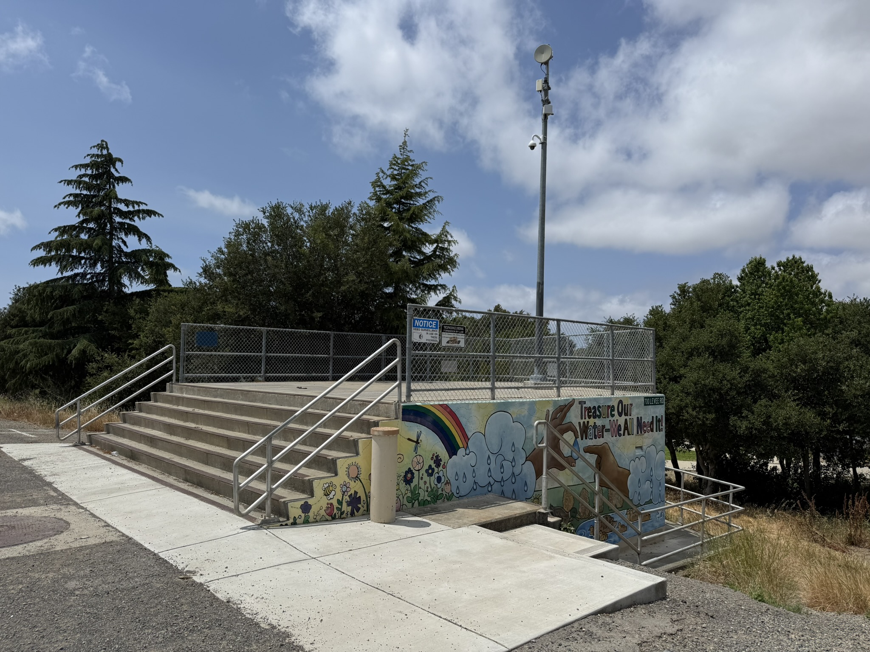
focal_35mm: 24
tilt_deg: +3.8
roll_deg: -0.6
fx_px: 603
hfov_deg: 71.6
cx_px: 435
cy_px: 326
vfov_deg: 56.8
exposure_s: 1/9091
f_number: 1.78
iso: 80
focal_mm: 6.76
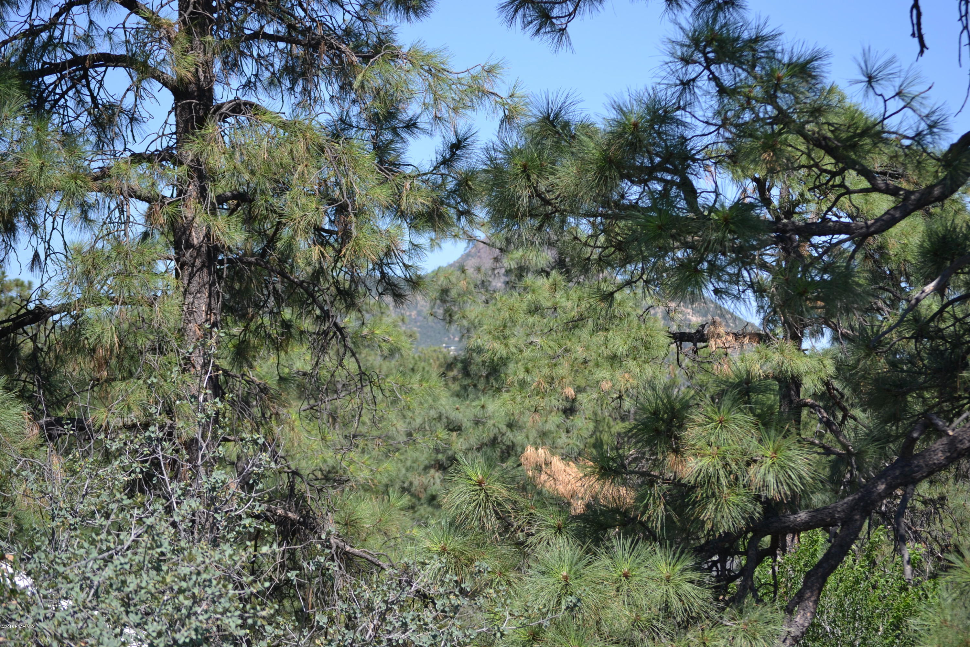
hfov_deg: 18.9
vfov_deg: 12.7
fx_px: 2910
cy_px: 324
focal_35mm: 108
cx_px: 485
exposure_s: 1/500
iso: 160
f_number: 5.6
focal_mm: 72
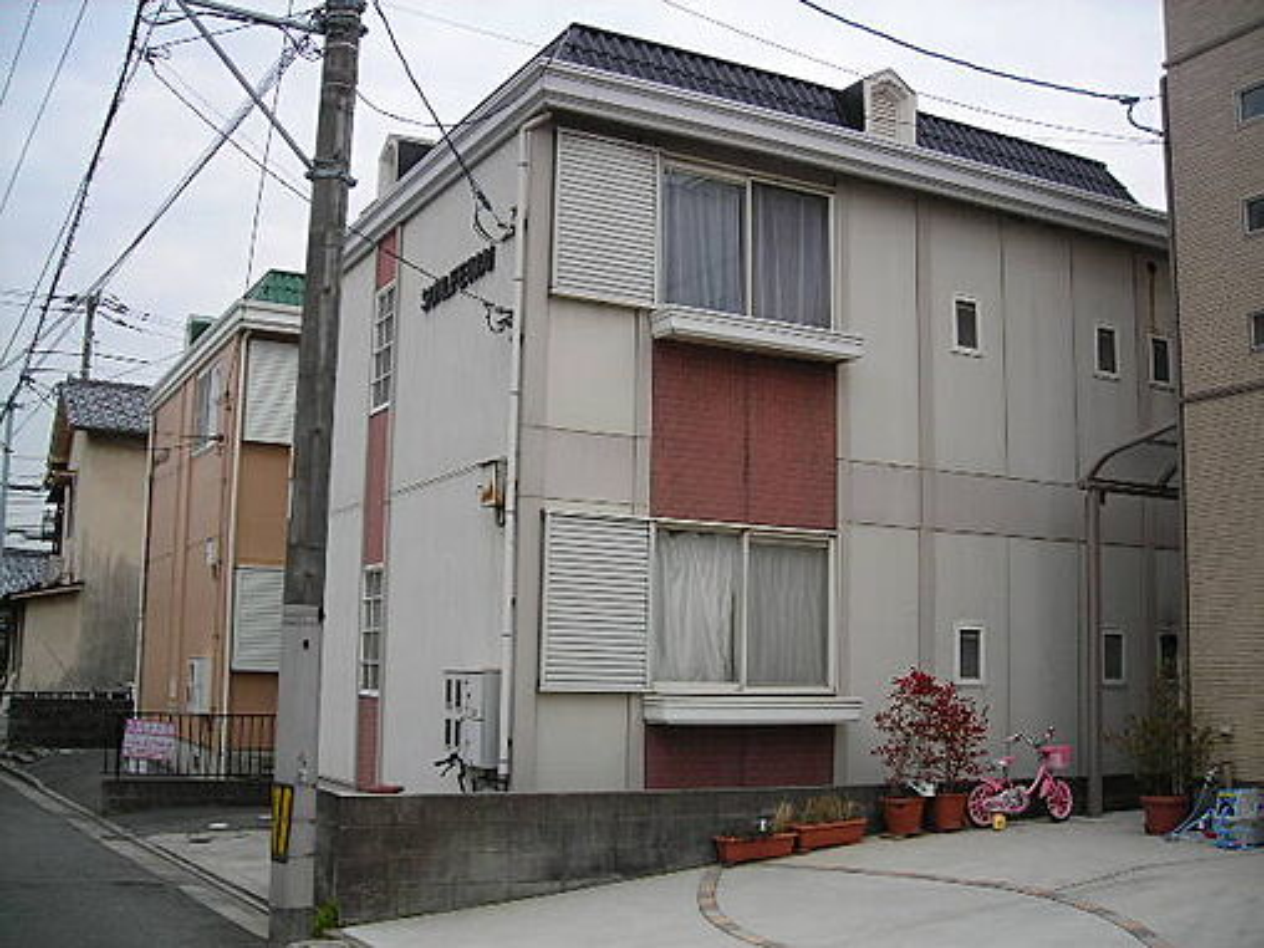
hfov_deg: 49.0
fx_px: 1388
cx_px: 632
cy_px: 474
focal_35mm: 38
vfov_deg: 37.7
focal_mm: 6.3
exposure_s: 1/135
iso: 50
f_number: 3.2
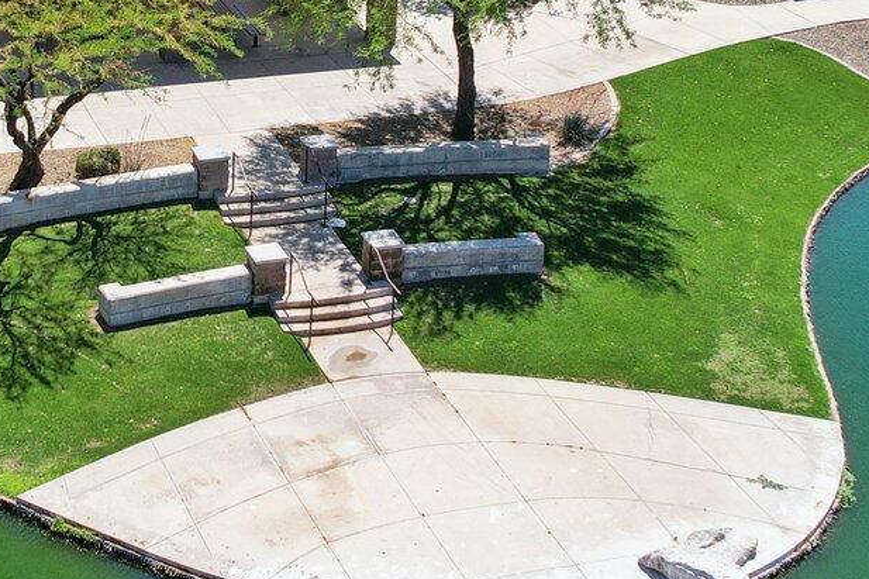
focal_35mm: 73
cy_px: 102
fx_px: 1762
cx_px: 162
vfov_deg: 18.5
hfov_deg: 27.1
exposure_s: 1/120
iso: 100
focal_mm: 8.4
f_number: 2.8
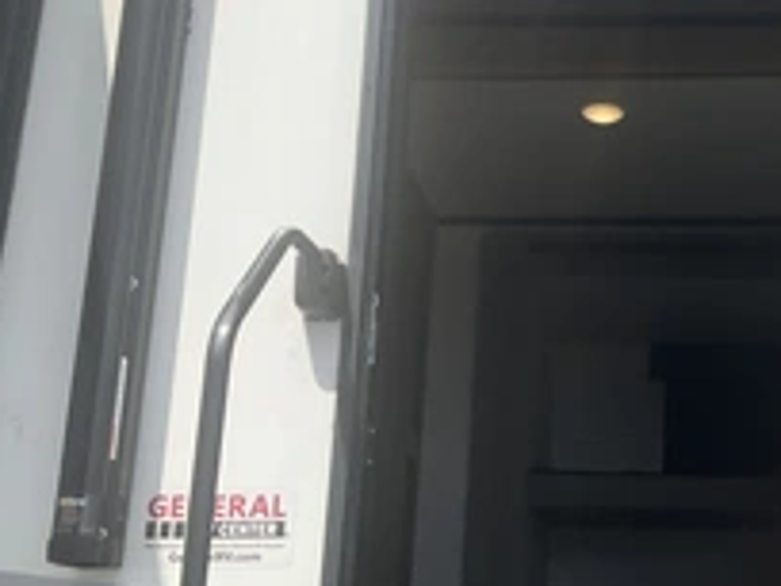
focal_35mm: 57
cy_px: 268
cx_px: 651
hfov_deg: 32.6
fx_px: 1286
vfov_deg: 25.7
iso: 25
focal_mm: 3
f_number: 1.8
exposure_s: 1/1912
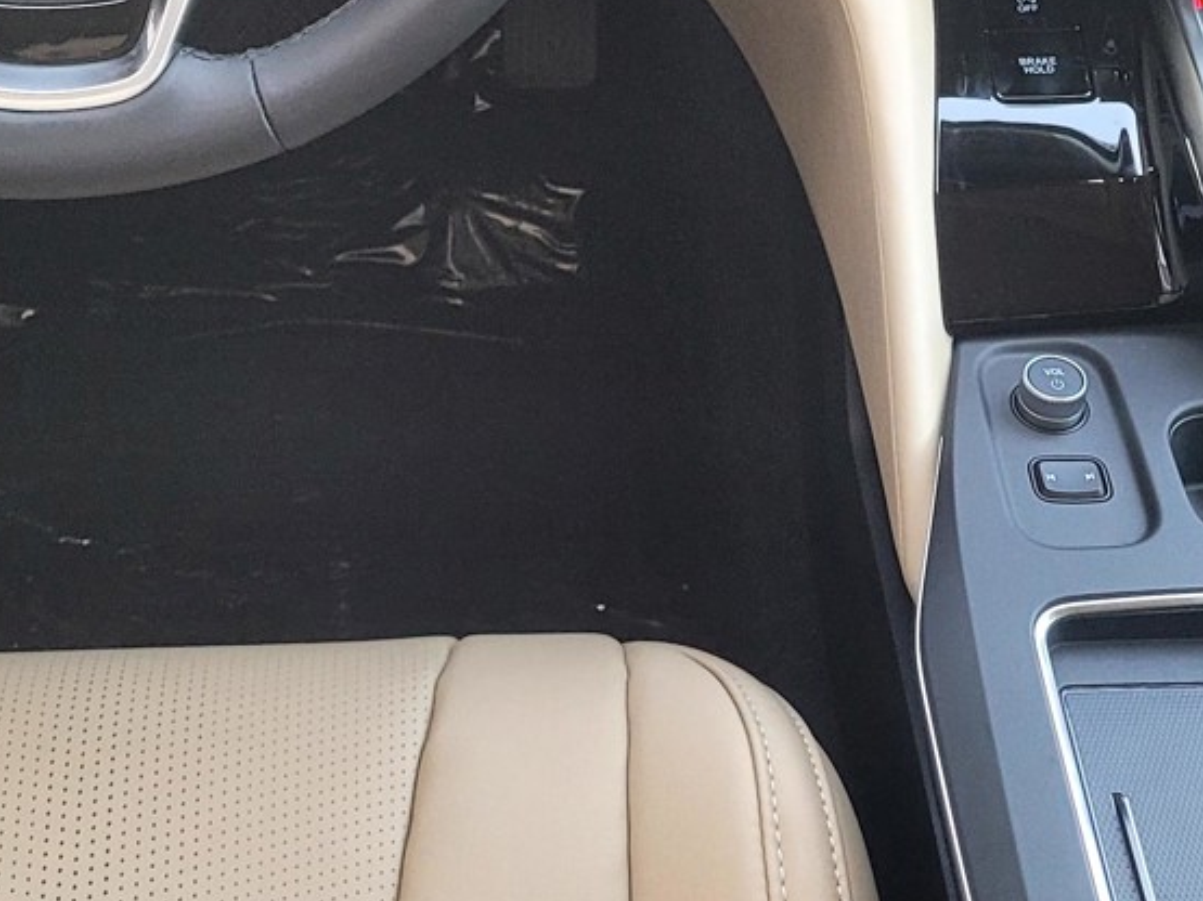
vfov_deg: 19.1
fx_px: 2606
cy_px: -11
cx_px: 559
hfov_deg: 26.0
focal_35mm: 75
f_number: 1.8
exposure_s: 1/120
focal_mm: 5.4
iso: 160
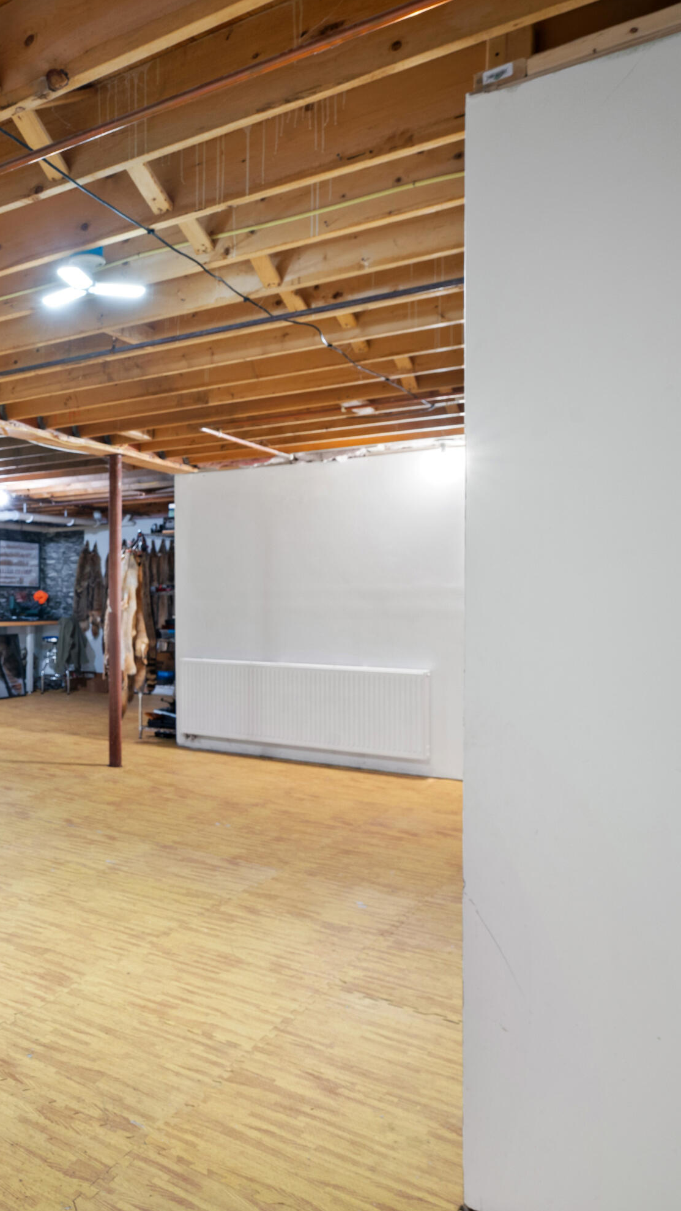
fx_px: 892
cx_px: -100
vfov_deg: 68.3
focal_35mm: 28
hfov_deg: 34.8
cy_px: 608
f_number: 8
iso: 250
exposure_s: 4
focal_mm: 17.5
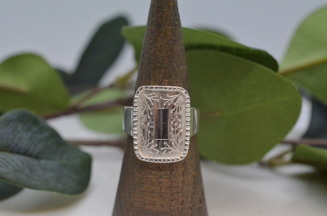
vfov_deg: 22.5
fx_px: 544
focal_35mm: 60
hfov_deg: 33.5
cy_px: 108
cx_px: 164
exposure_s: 1/1000
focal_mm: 40
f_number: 8
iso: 4000
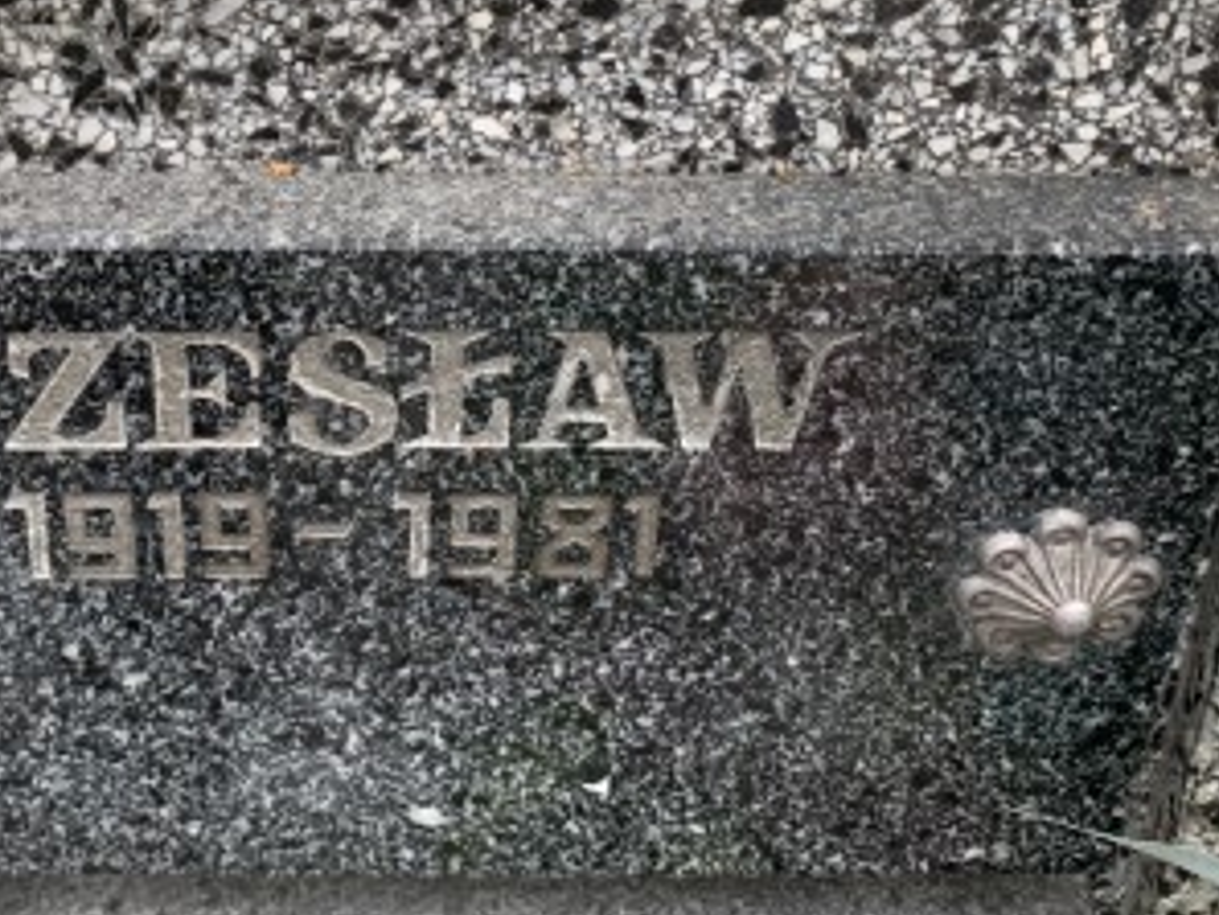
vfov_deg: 25.0
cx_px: 382
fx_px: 1973
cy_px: 21
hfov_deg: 33.9
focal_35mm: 56
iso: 25
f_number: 1.8
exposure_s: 1/555
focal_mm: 4.25
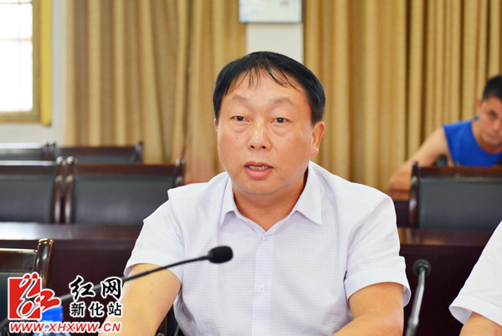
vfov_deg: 19.5
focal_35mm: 70
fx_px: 978
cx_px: 251
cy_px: 168
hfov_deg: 28.8
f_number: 4
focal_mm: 70
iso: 640
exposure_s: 1/60
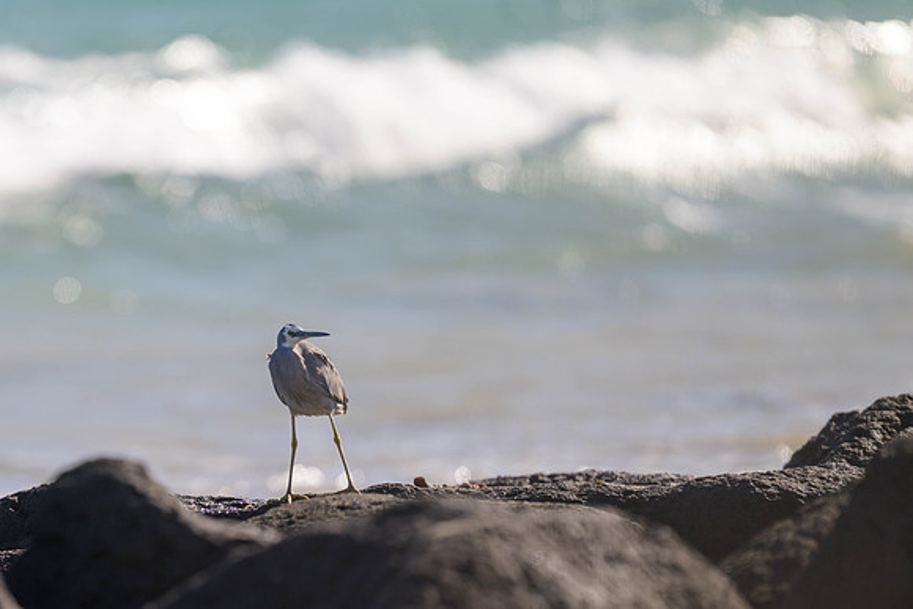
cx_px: 121
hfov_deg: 2.9
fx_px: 18106
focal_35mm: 714
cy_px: 443
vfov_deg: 1.9
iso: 200
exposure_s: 1/5000
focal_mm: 400
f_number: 2.8
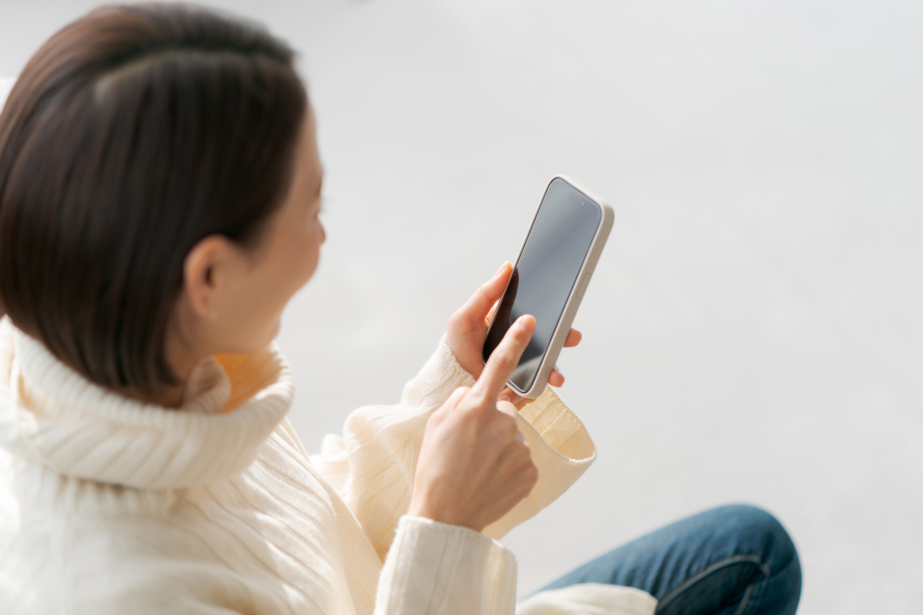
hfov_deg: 23.9
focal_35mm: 85
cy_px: 308
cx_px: 462
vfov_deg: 16.1
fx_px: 2179
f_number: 2.2
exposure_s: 1/800
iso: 250
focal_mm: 85
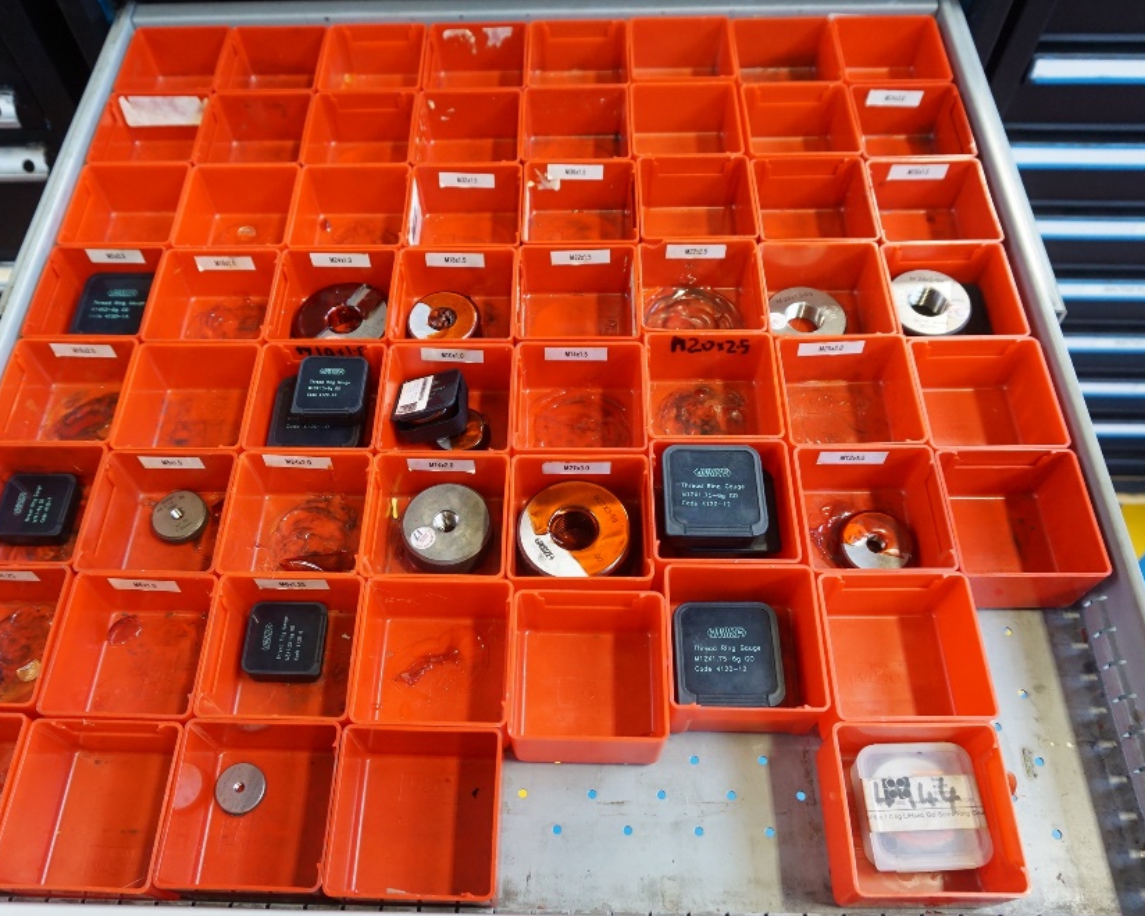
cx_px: 539
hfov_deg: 62.2
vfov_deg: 51.5
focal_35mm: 28
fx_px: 949
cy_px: 448
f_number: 4
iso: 1250
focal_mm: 16
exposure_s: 1/60
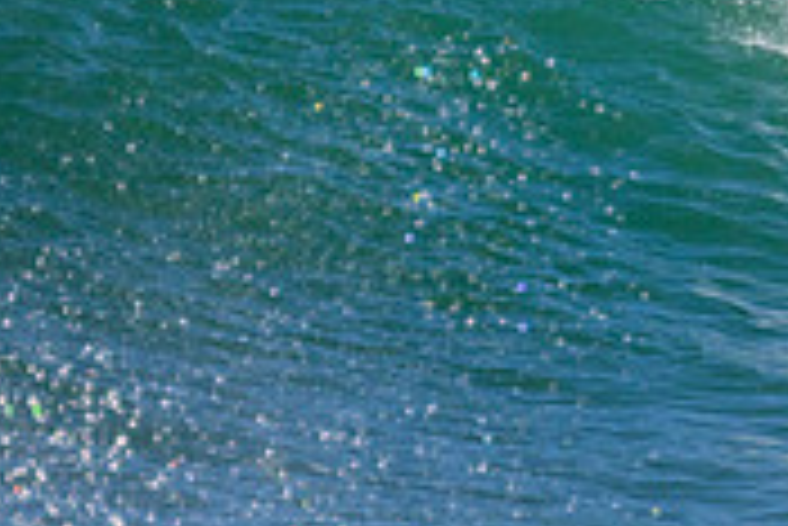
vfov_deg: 0.5
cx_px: 1270
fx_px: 58205
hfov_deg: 0.8
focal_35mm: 2657
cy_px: 16
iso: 1400
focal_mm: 800
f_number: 11
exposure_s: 1/2000
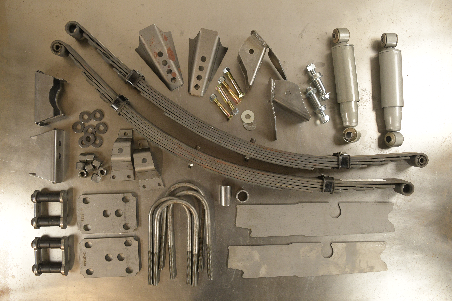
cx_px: 226
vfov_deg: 40.0
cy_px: 150
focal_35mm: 33
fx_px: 414
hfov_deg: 57.2
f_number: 5.6
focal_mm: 22
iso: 800
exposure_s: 1/60
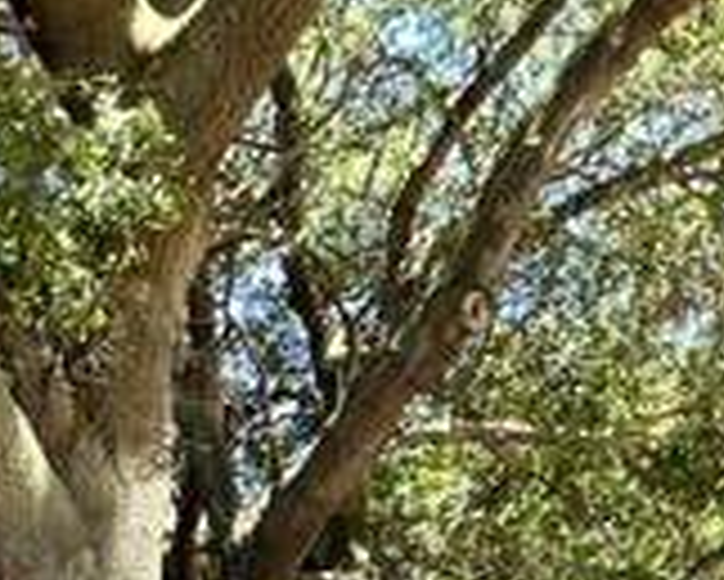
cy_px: 1066
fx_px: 2165
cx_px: -535
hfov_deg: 16.3
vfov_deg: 13.6
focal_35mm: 101
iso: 40
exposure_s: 1/163
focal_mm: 5.7
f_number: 1.5
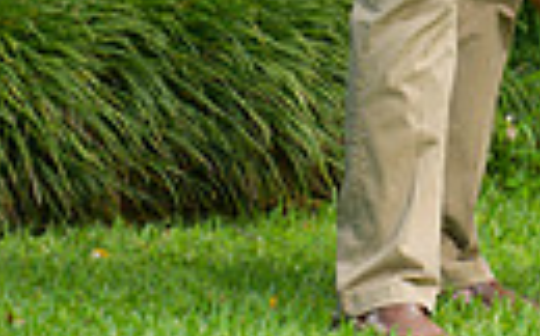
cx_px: 592
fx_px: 6999
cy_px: -436
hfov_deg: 4.4
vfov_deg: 2.7
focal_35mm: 476
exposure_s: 1/80
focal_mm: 135
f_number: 4.5
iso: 320
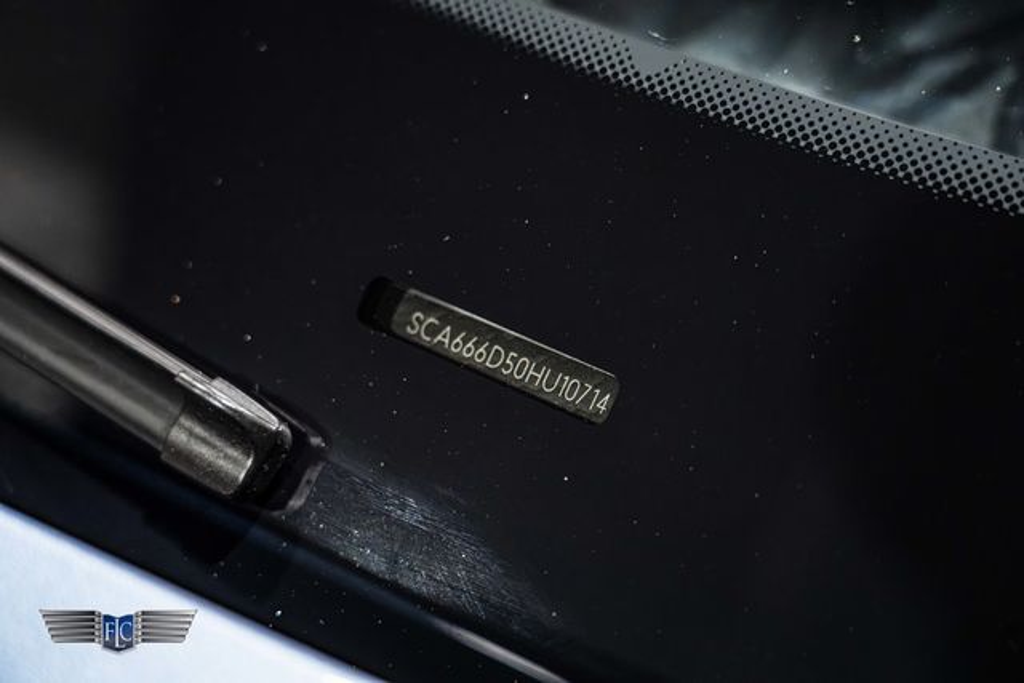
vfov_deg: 21.3
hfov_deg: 31.4
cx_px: 512
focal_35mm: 64
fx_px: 1821
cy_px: 342
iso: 1600
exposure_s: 1/60
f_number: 4
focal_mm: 64
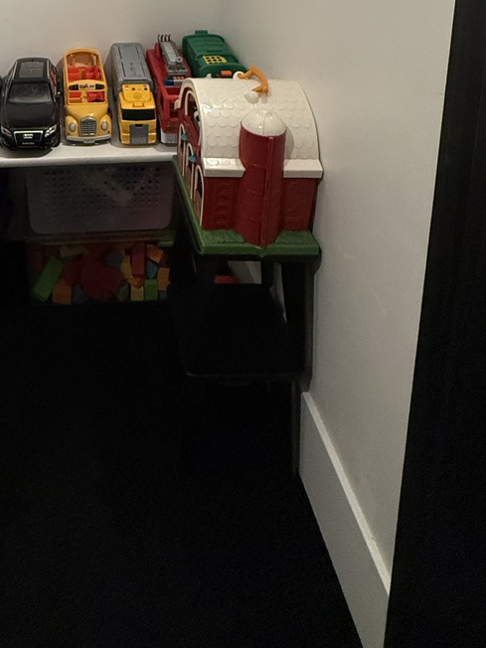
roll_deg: +0.6
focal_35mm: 33
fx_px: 618
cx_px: 81
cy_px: -71
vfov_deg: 42.8
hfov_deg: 40.7
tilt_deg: -9.9
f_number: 2.2
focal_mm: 2.22
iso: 320
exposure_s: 1/120
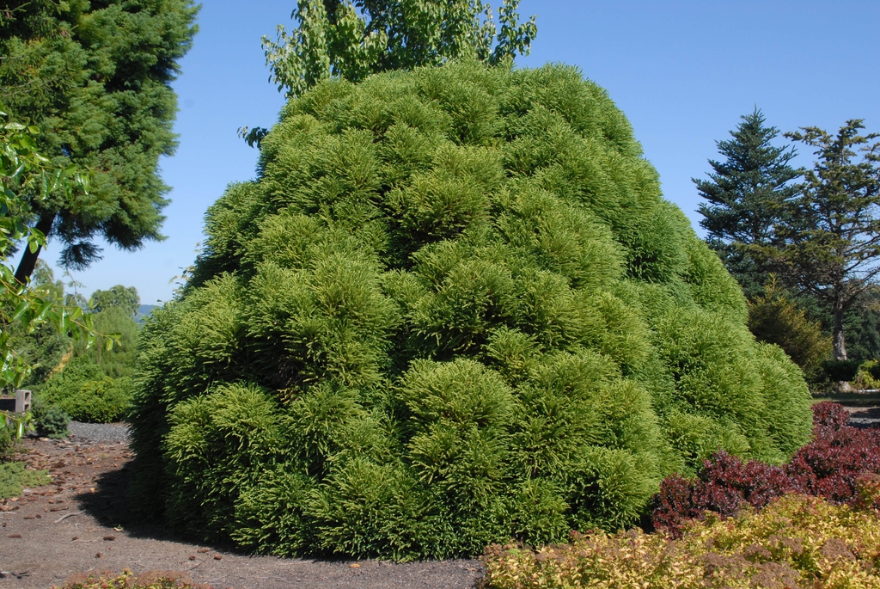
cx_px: 440
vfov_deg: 32.0
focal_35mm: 42
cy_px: 294
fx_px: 1028
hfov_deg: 46.4
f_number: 9
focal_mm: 28
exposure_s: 1/320
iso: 400
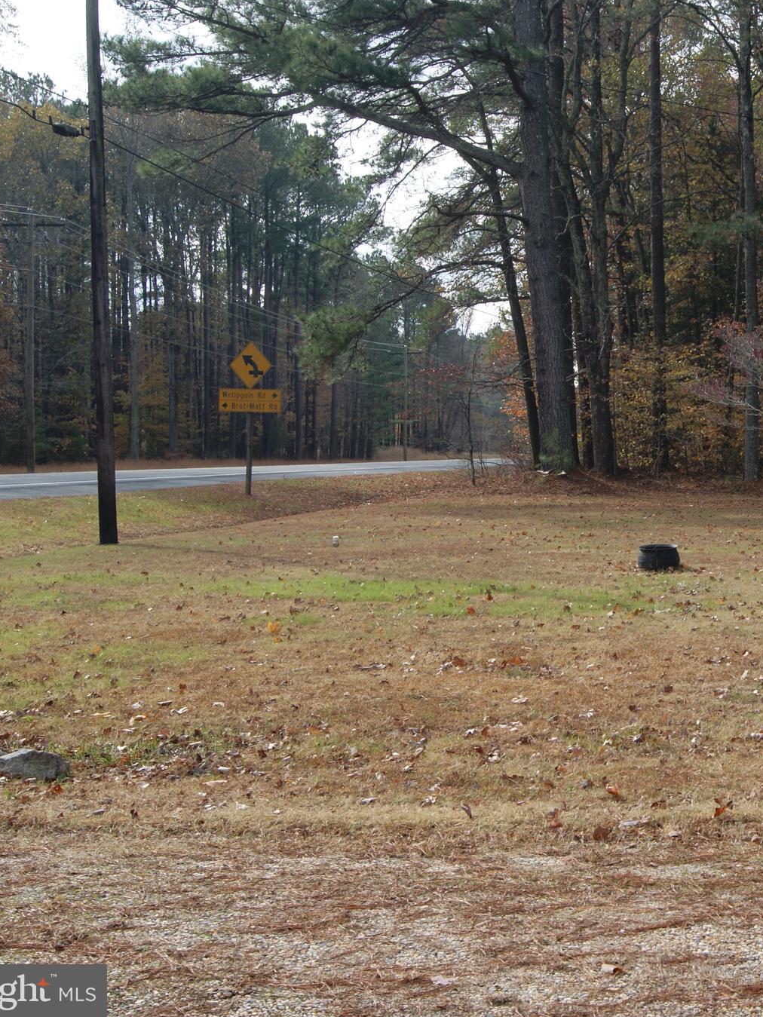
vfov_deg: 33.8
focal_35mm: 57
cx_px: 712
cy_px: 503
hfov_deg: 24.8
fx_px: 1675
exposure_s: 1/80
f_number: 11
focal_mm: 26
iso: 100
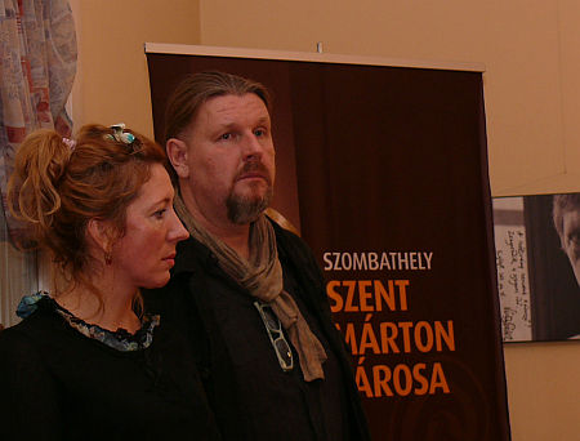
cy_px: 220
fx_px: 1818
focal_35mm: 108
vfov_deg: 13.8
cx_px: 290
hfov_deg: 18.1
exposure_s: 1/30
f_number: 3.2
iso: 100
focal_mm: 13.8
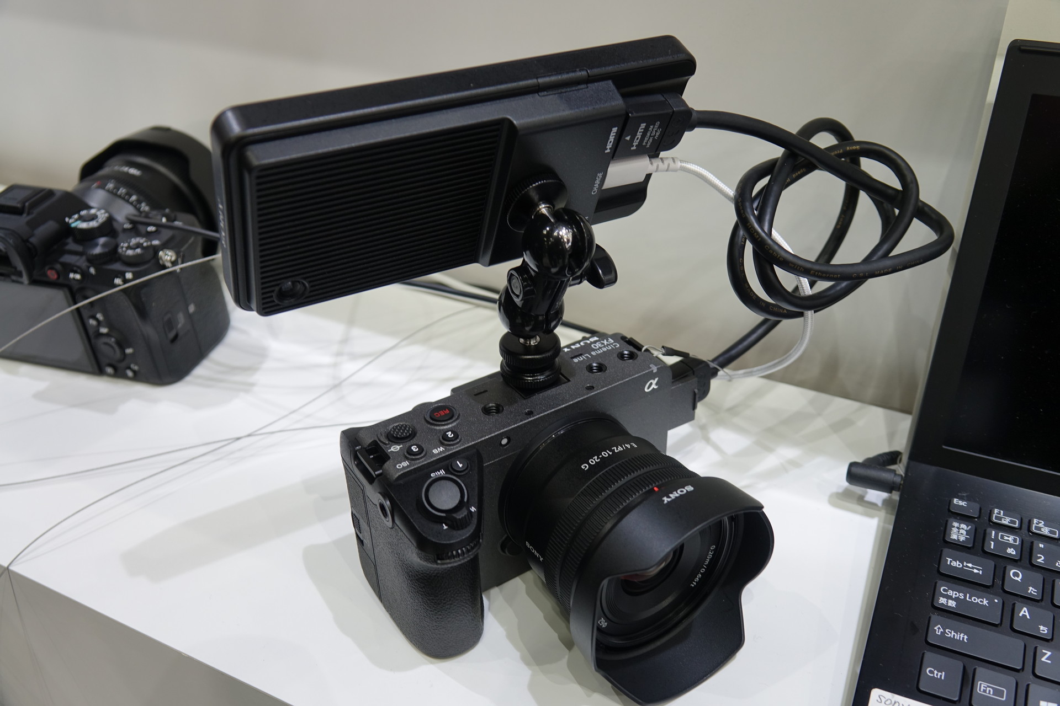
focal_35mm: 31
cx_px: 530
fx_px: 913
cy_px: 353
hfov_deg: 60.3
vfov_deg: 42.3
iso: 100
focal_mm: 11.26
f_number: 2.8
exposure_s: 1/40
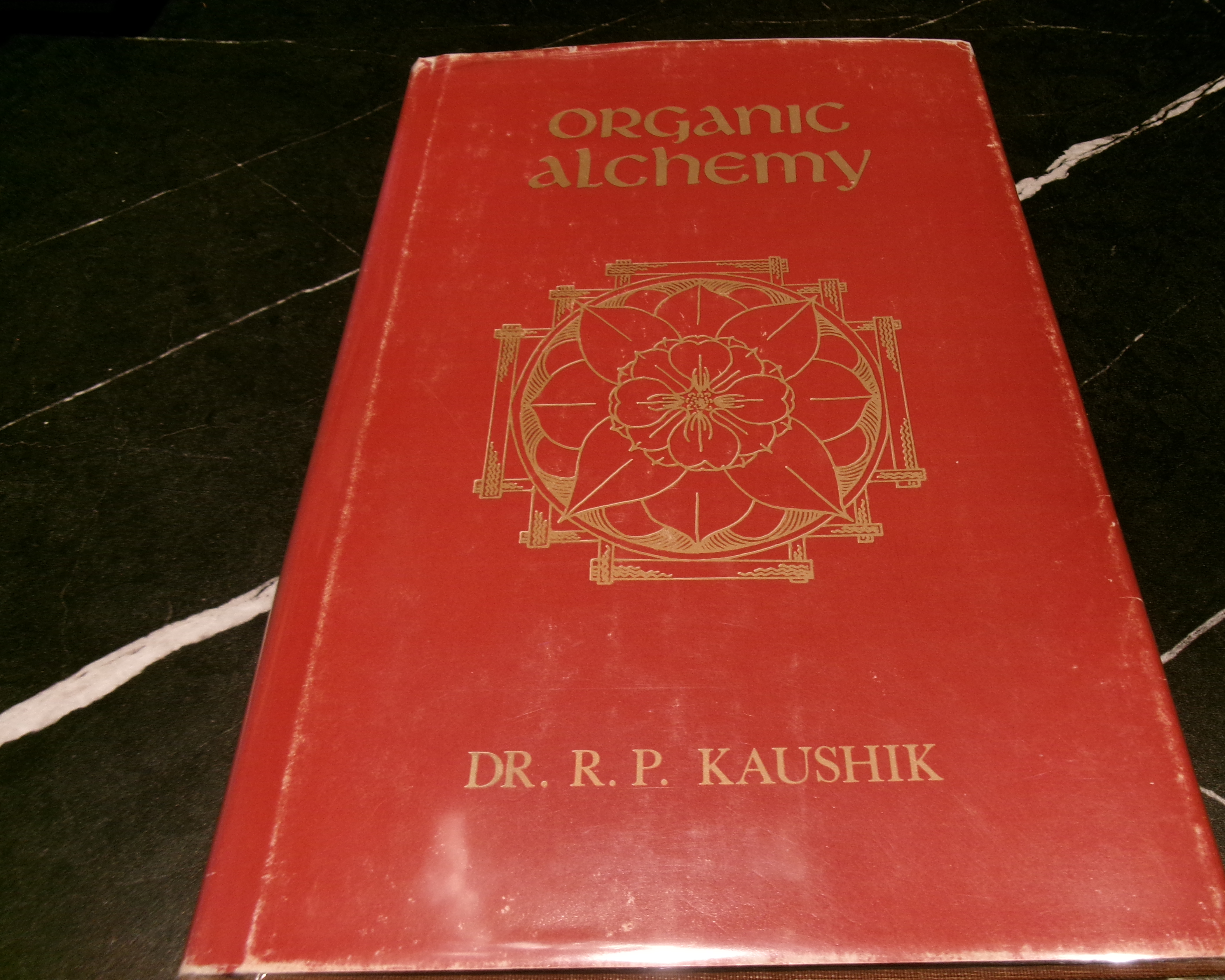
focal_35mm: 30
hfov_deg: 58.7
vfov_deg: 48.5
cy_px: 489
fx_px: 1088
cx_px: 671
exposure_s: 1/34
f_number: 3.9
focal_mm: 5.1
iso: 144
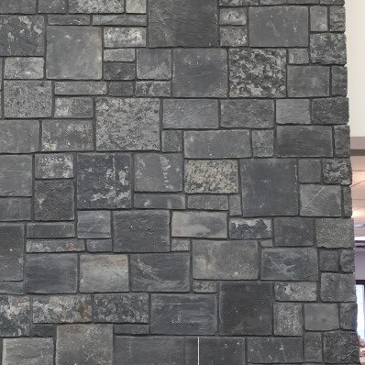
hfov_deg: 25.8
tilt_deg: +8.5
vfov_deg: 26.1
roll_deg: -0.7
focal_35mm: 66
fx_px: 787
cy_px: 210
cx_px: 94
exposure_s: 1/30
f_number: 2.2
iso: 32
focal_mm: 4.15
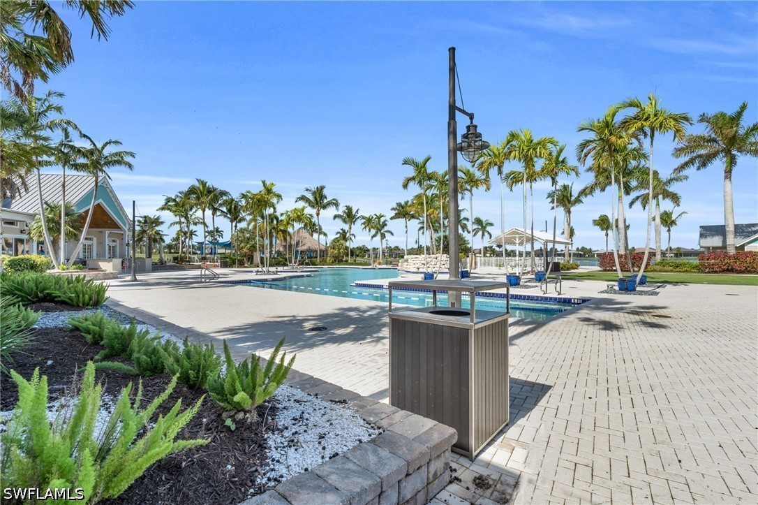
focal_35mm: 16
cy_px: 252
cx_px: 379
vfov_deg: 73.7
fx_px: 337
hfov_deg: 96.8
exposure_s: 1/400
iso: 200
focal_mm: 16
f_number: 9
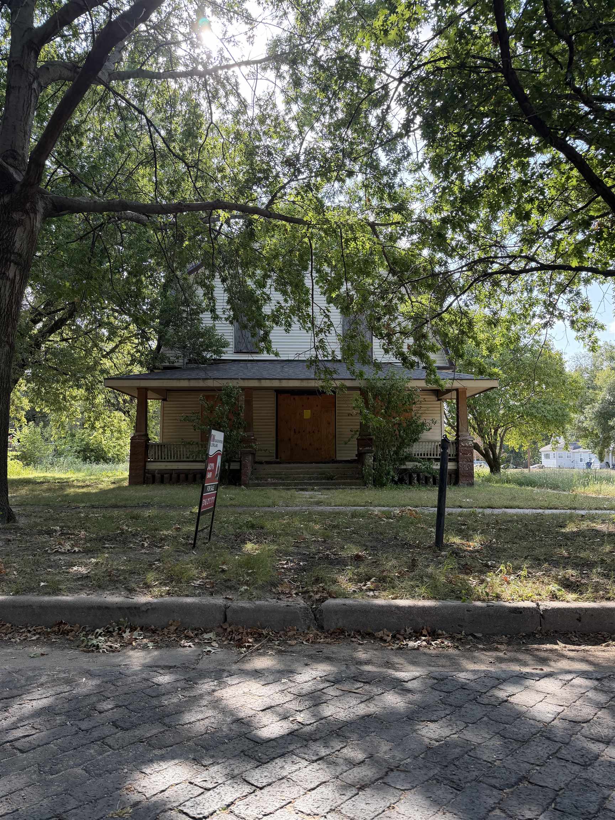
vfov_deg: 71.6
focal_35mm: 24
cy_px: 410
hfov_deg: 56.8
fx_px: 569
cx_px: 308
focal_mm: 6.76
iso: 100
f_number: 1.78
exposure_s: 1/683
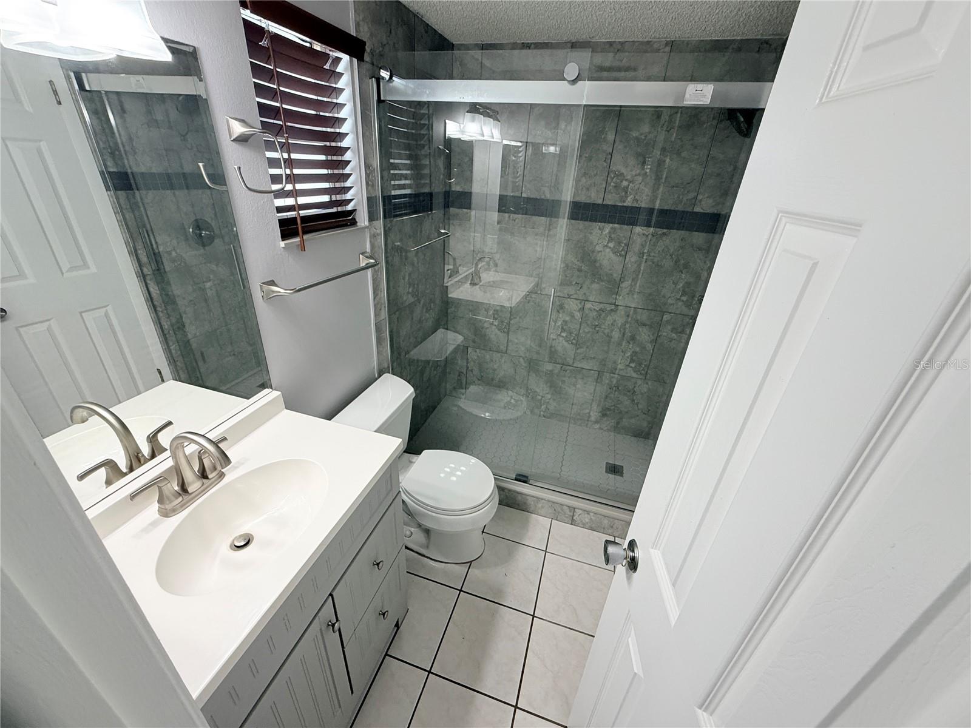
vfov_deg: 85.7
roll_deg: -3.3
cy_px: 364
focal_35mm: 14
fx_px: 393
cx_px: 486
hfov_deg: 102.1
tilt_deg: -25.8
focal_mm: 2.22
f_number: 2.2
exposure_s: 1/120
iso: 125
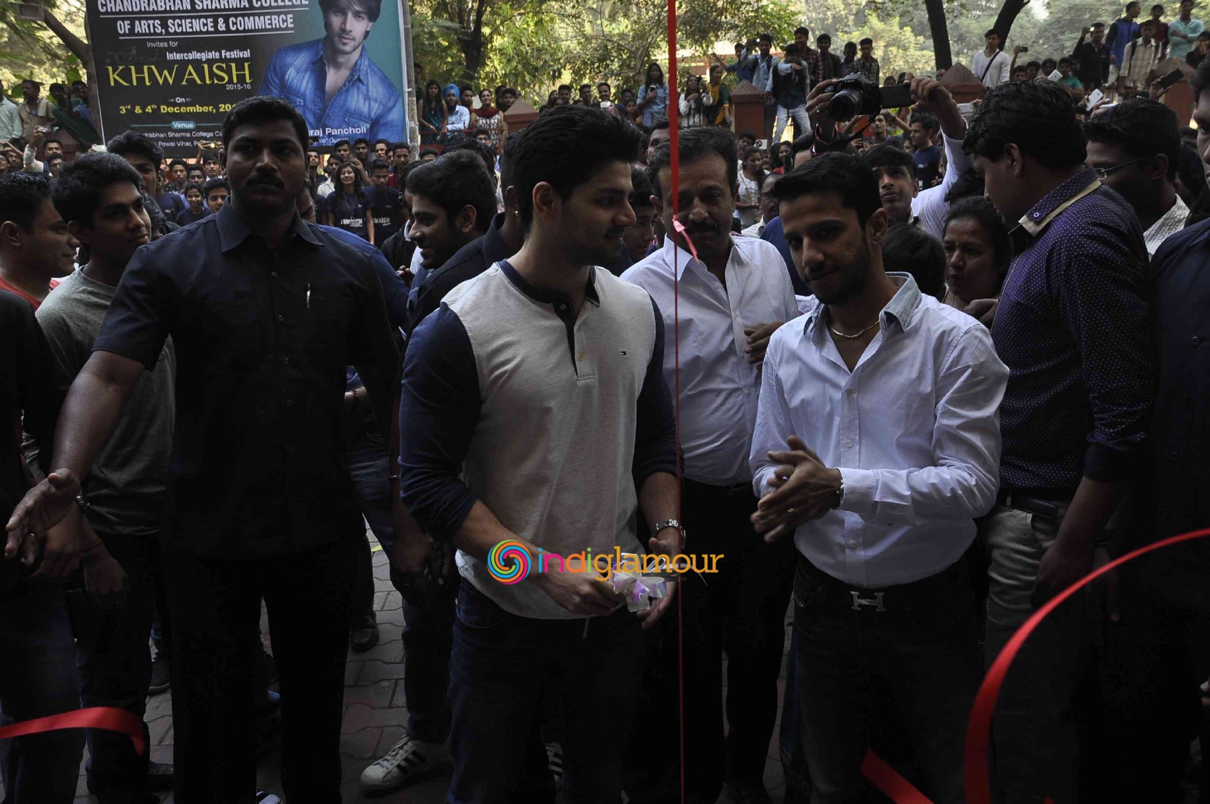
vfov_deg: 36.8
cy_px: 402
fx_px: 1209
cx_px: 605
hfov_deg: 53.2
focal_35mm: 36
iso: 400
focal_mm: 24
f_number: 5.6
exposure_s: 1/200
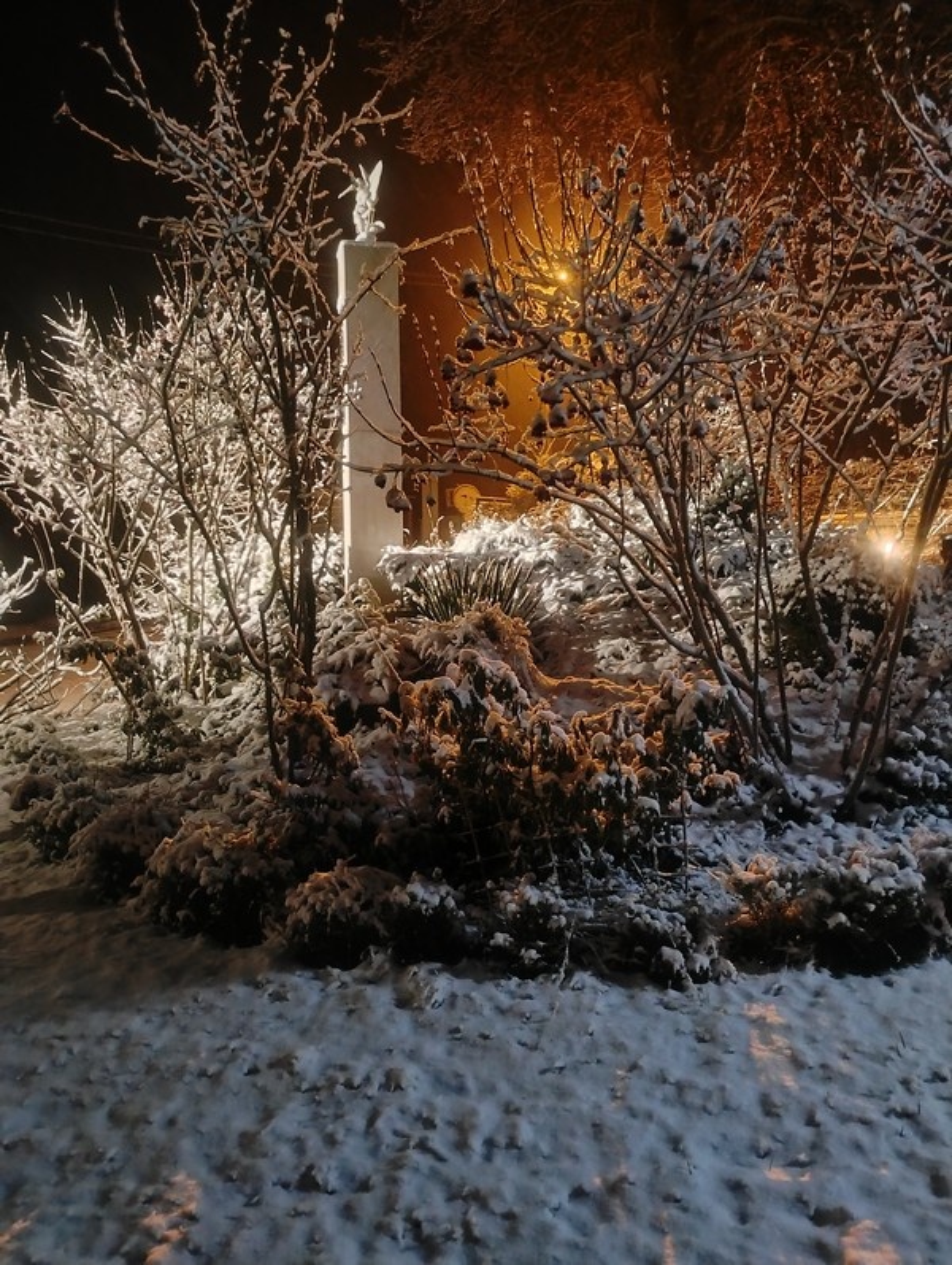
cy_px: 632
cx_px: 476
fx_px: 1024
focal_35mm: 28
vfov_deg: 63.4
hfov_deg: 49.9
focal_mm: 4.26
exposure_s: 1/12
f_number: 1.8
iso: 4219
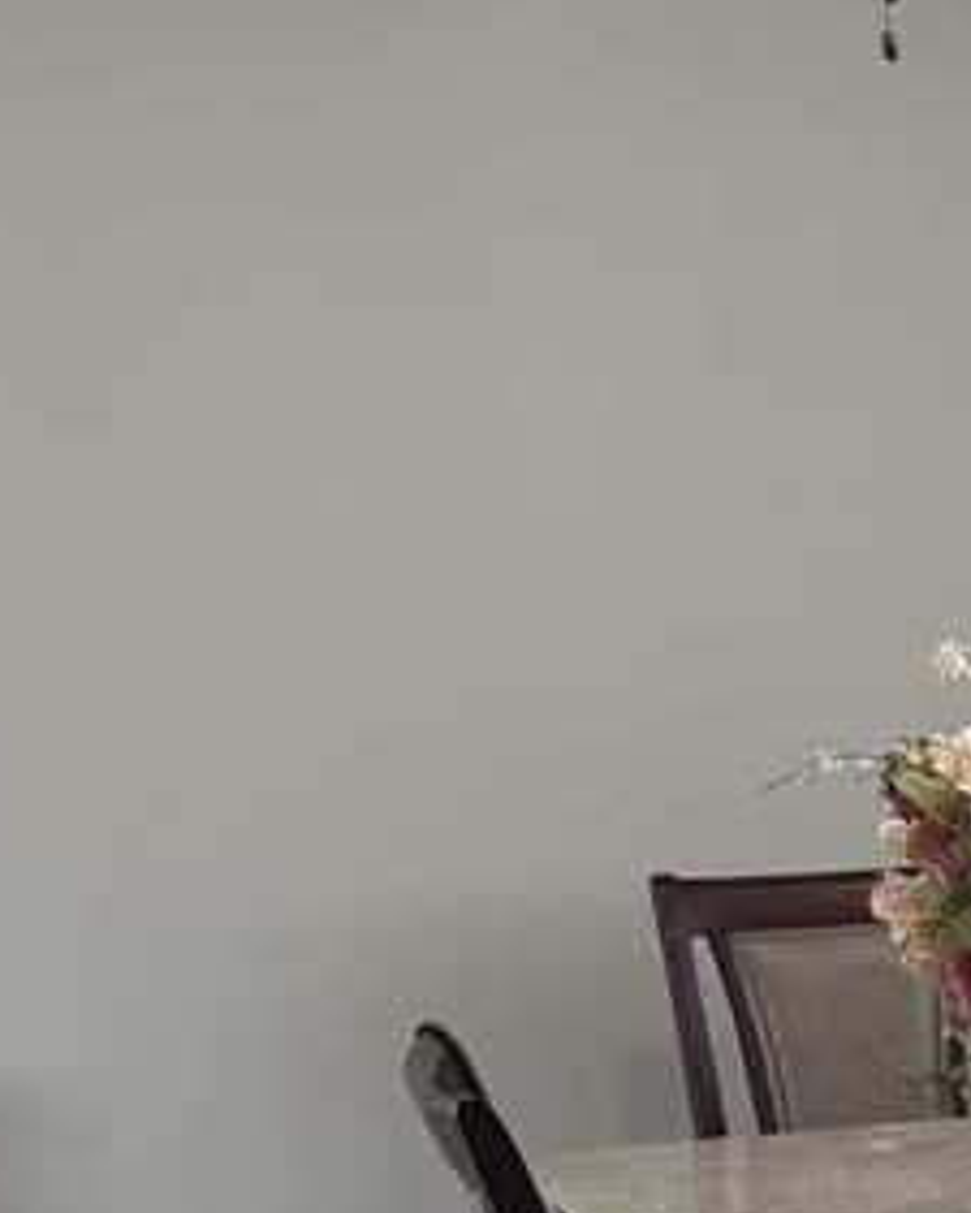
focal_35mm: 90
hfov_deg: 15.1
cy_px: 1463
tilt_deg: -16.3
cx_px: 1687
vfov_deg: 19.9
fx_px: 3231
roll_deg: +1.8
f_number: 1.78
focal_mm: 6.76
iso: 160
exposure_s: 1/240
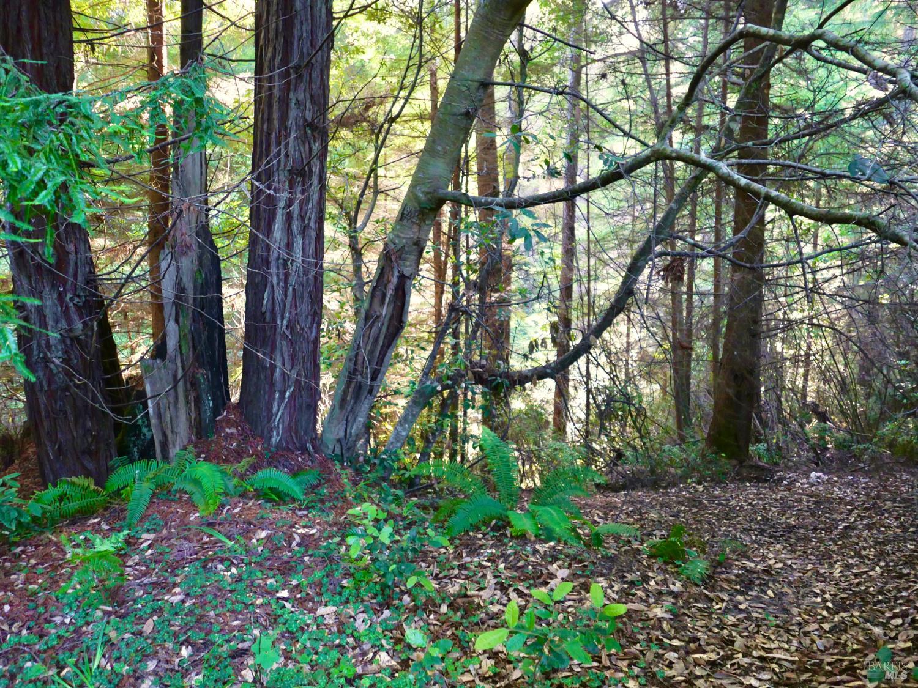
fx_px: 636
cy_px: 344
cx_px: 459
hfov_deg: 71.6
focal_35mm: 24
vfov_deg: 56.8
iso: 800
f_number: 1.7
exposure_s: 1/60
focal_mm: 10.9
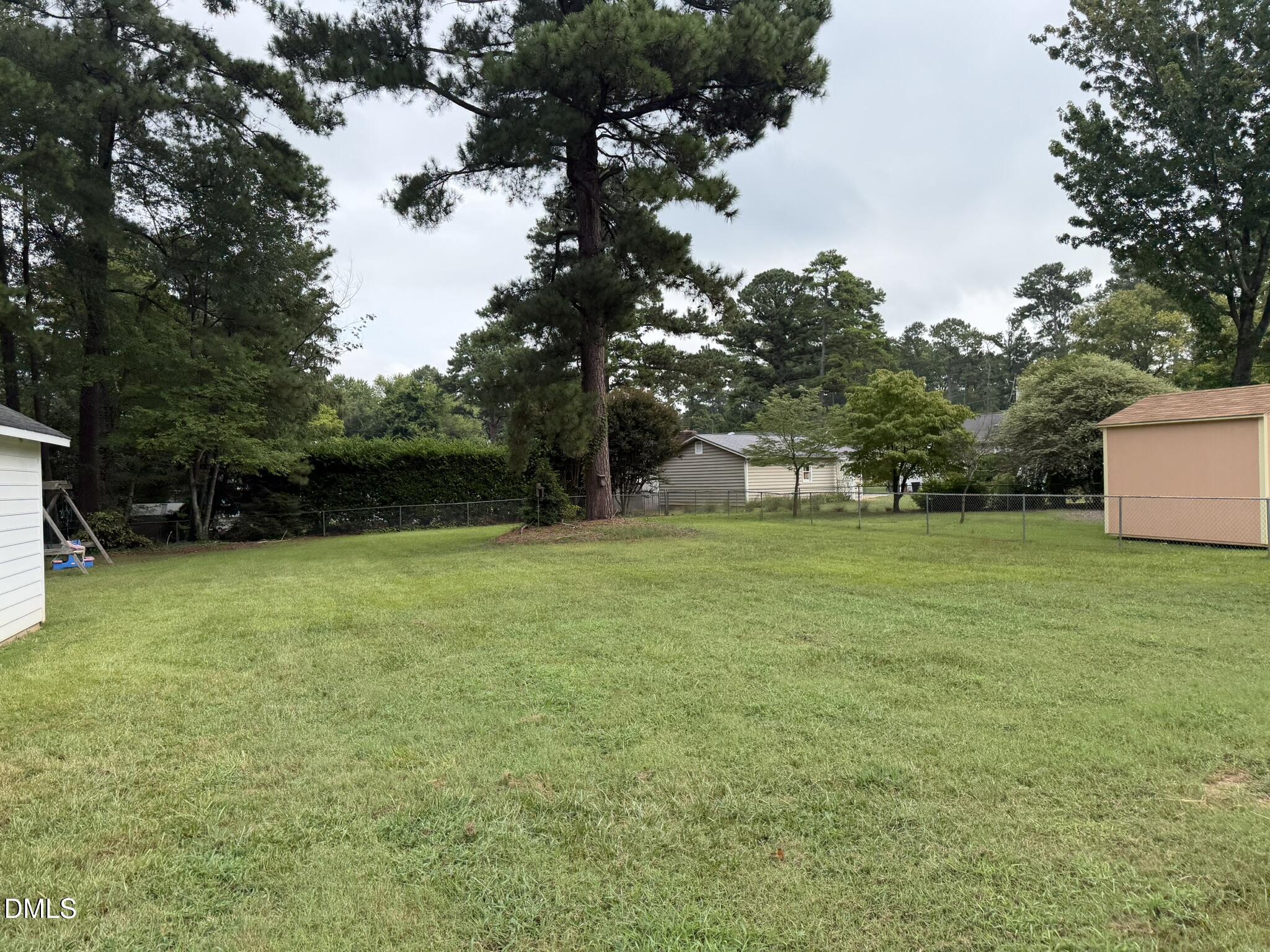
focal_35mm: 24
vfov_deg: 56.8
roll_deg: -0.7
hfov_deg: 71.6
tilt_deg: +3.6
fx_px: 881
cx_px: 635
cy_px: 476
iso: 100
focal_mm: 6.76
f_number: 1.78
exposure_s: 1/2000
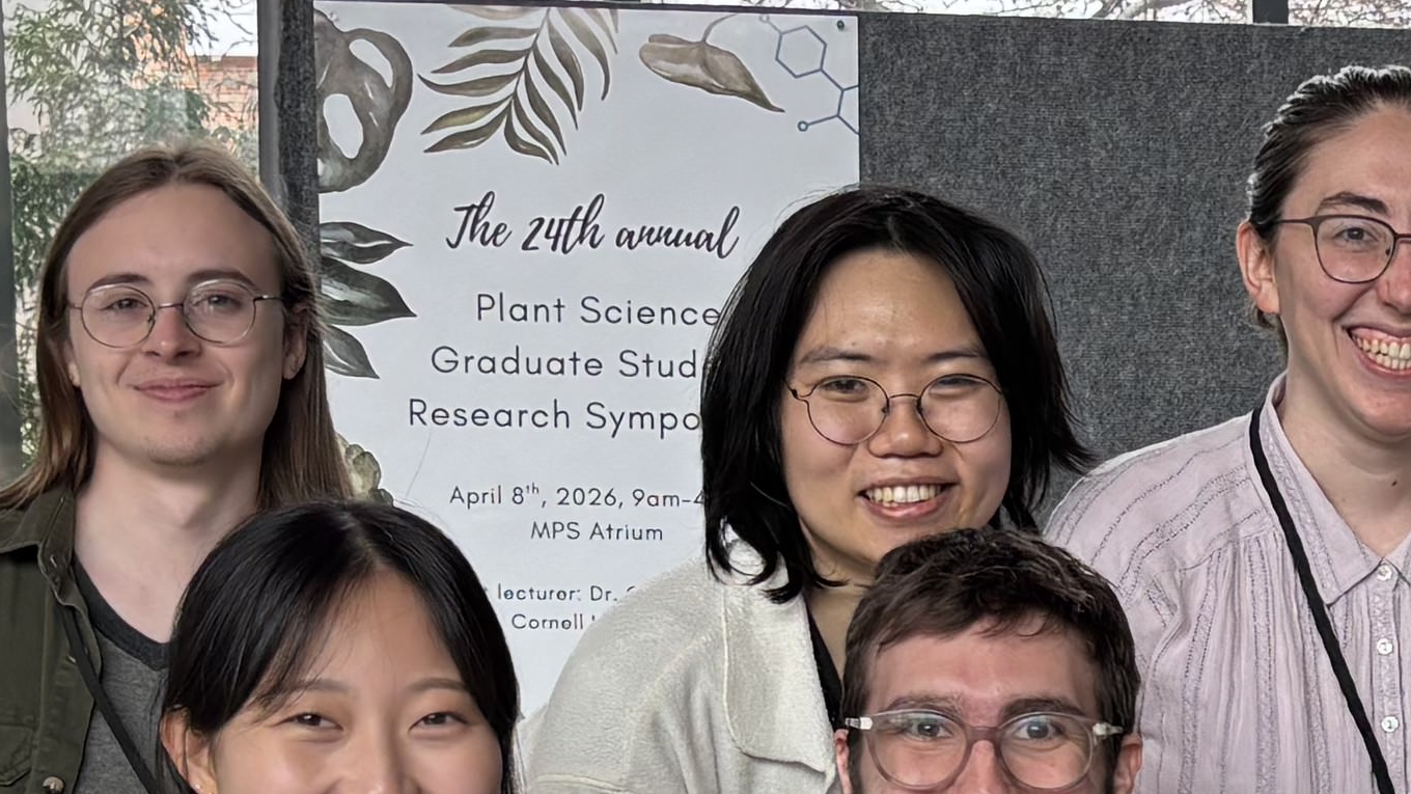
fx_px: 4452
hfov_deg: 17.4
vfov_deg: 10.0
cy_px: 936
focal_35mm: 119
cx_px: 1559
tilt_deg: -10.0
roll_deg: -0.1
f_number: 1.6
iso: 32
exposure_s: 1/125
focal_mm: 5.96
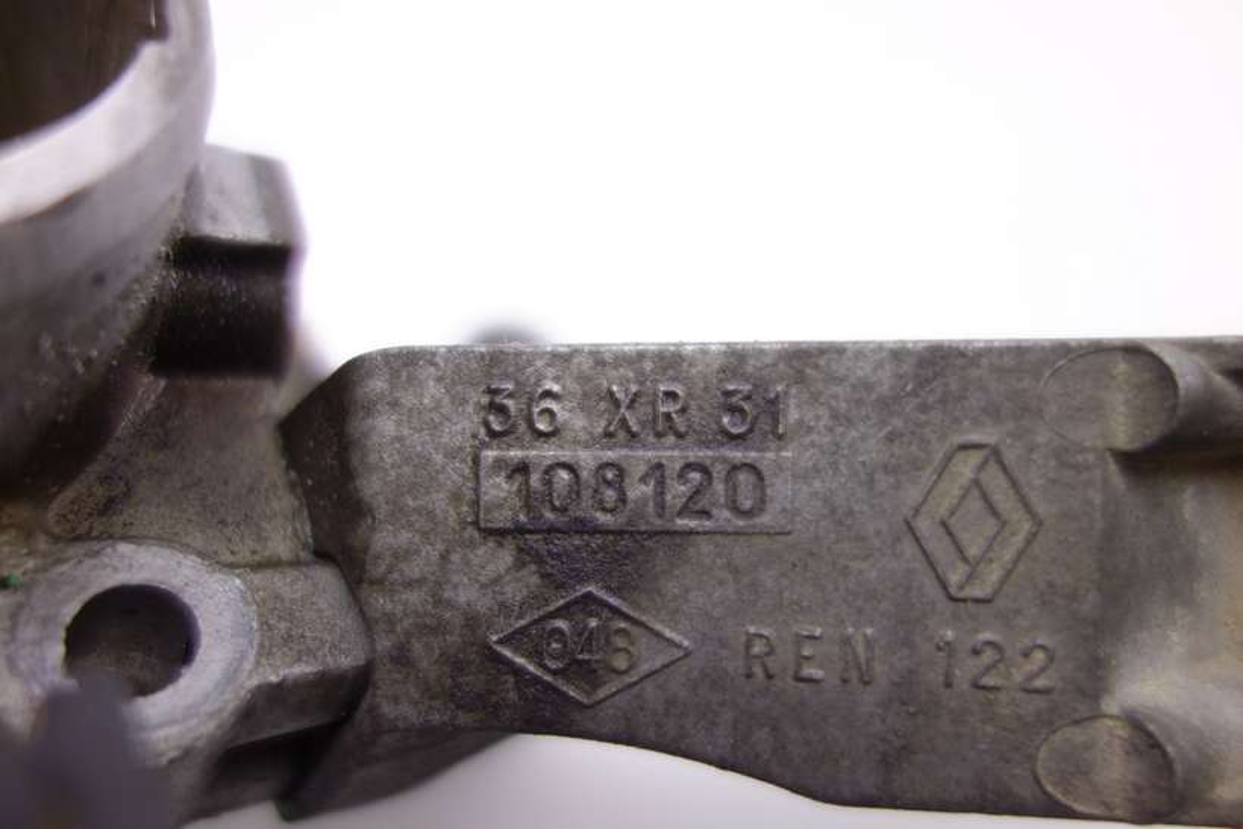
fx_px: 967
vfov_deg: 46.4
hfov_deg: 65.5
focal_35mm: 28
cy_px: 414
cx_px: 622
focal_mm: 10.4
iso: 125
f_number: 1.8
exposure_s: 1/80
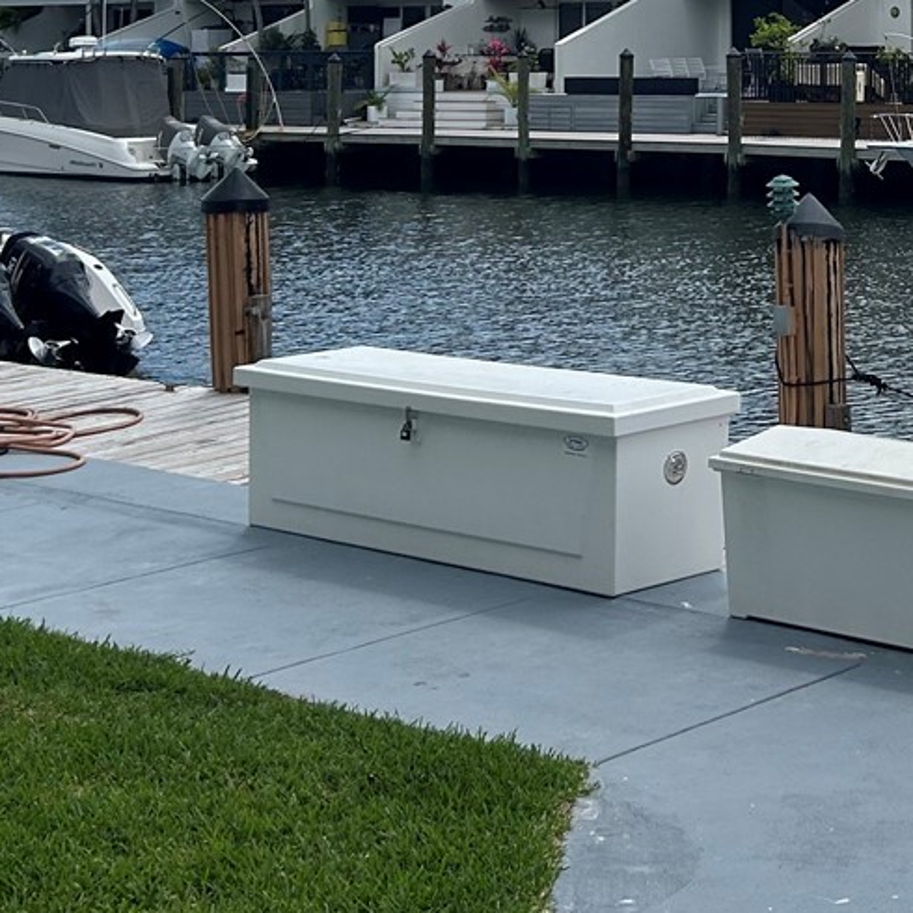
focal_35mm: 75
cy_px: -47
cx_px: 838
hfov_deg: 22.4
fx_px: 2238
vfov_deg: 22.0
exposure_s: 1/10309
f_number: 1.5
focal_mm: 5.7
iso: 50
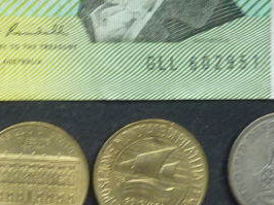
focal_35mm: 94
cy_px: 96
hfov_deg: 19.4
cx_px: -72
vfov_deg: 15.7
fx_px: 743
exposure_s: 1/40
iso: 80
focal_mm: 4.1
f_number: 3.3
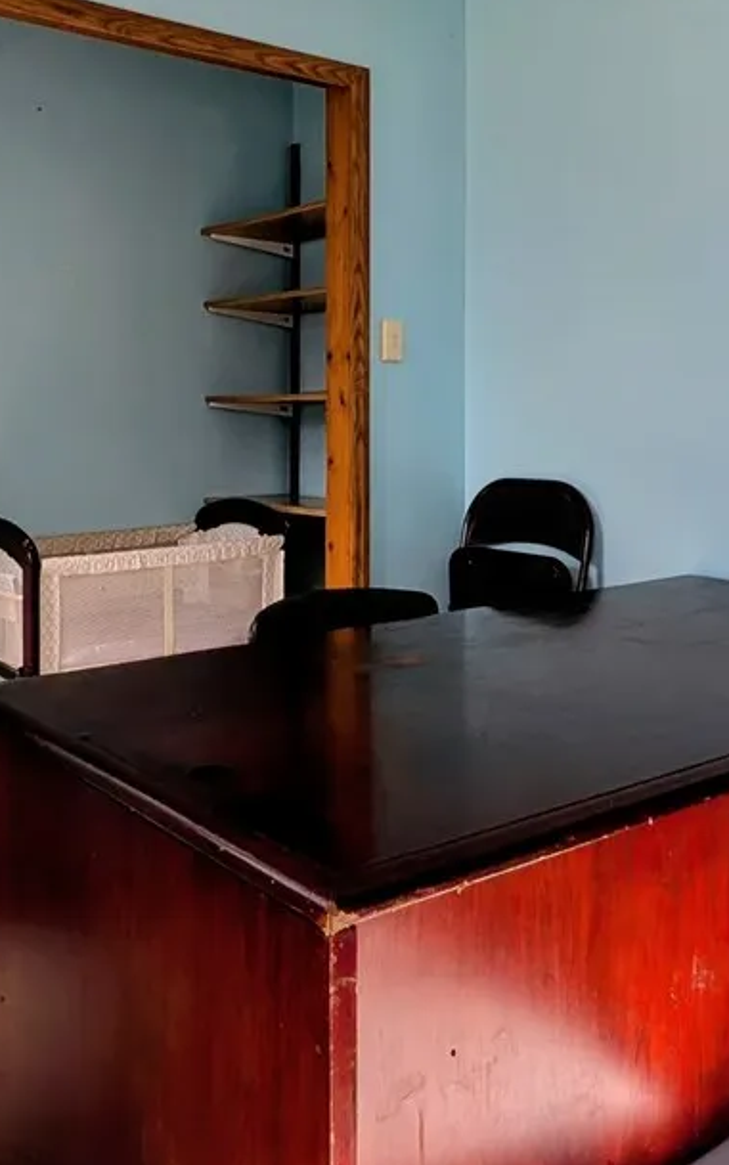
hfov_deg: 41.5
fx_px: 953
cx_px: 272
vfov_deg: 61.4
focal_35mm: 30
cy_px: 394
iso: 63
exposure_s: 1/992
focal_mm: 2.02
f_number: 1.7
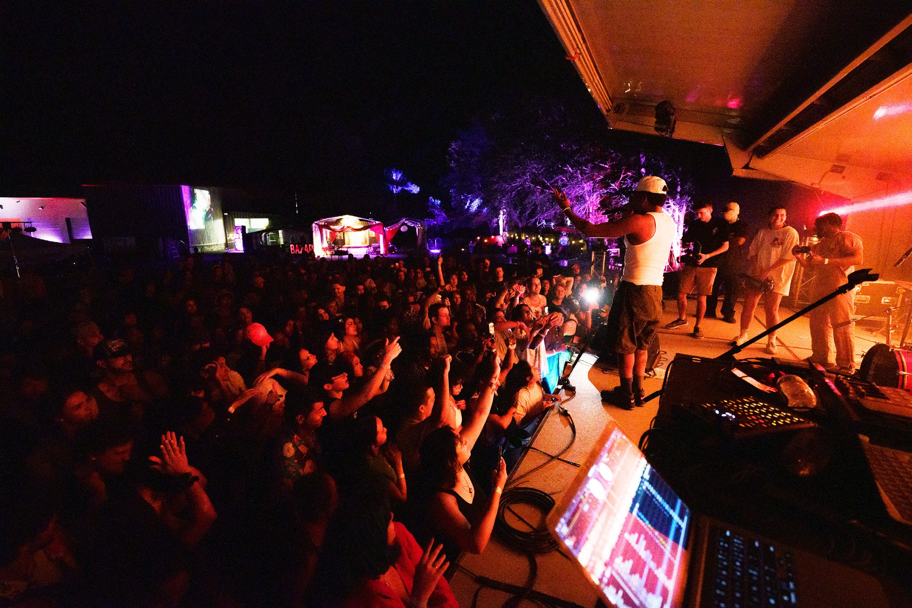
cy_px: 304
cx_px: 456
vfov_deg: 81.2
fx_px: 355
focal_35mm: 14
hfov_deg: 104.3
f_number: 2.8
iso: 12800
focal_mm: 14
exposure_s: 1/200
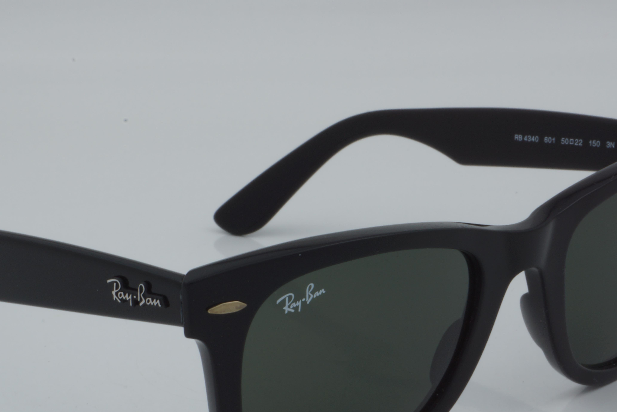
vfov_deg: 12.5
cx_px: 291
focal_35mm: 109
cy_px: 289
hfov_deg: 18.8
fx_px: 1868
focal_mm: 50
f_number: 32
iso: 100
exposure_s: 1/4
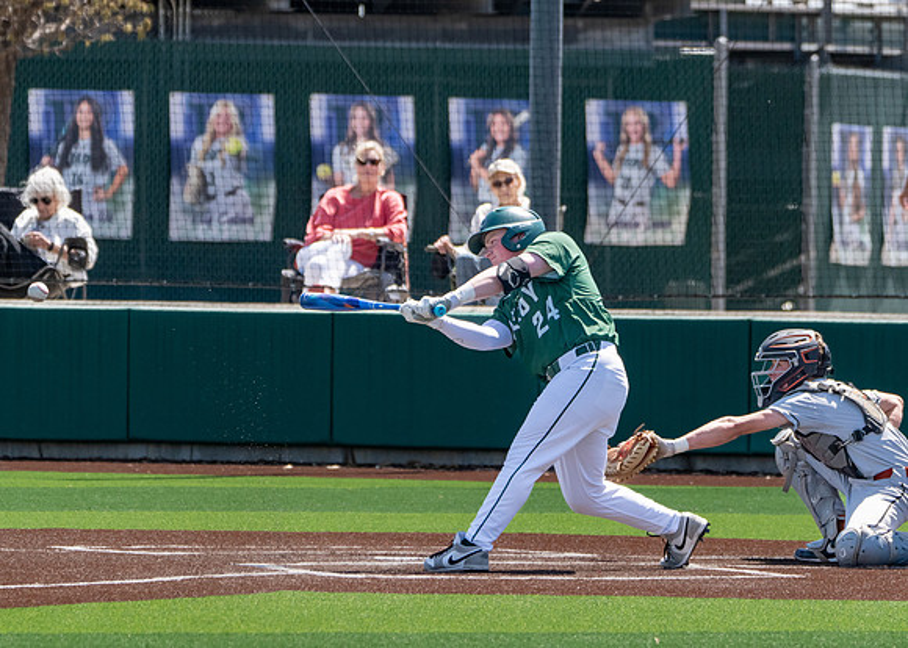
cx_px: 609
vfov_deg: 3.6
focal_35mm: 405
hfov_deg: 5.0
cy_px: 351
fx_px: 10440
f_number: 8
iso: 1250
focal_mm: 293
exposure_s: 1/2000
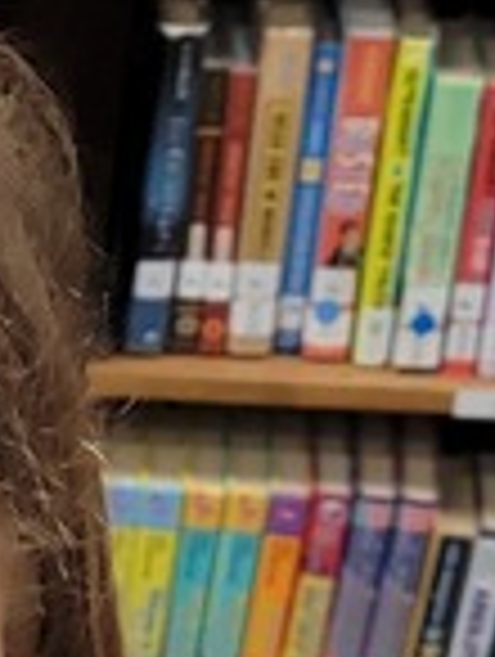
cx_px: -356
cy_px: 896
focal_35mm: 168
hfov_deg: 8.6
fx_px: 3194
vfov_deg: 11.4
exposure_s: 1/120
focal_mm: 6.7
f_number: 1.8
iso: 250
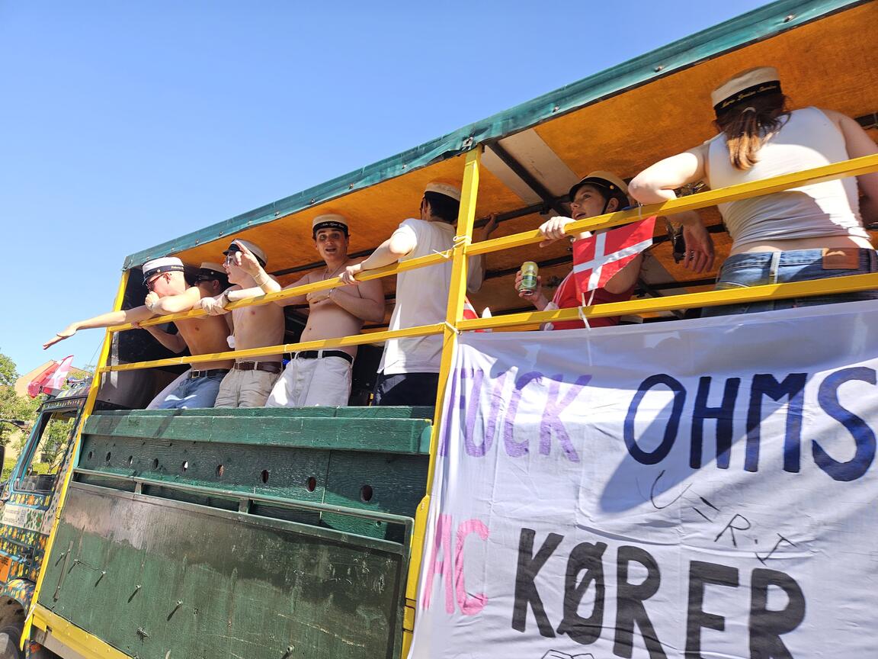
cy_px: 330
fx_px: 583
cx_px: 439
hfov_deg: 73.9
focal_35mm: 23
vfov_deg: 58.9
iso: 25
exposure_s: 1/572
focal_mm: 5.4
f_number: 1.8
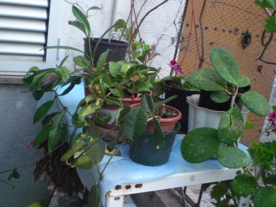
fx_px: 303
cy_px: 104
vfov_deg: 37.7
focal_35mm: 38
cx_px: 138
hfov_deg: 49.0
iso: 800
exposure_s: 1/60
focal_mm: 6.3
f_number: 3.1
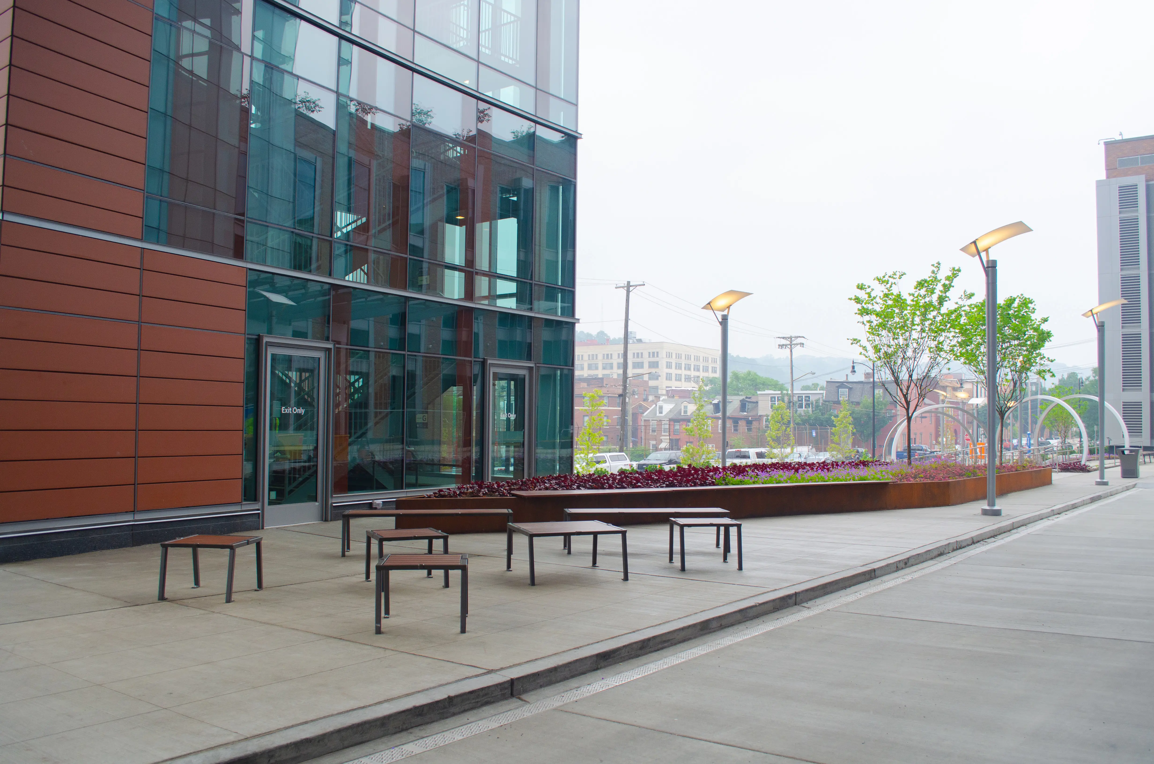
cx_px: 577
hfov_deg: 62.0
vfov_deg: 43.4
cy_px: 382
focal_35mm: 30
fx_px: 960
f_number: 6.3
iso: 200
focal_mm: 20
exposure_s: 1/160
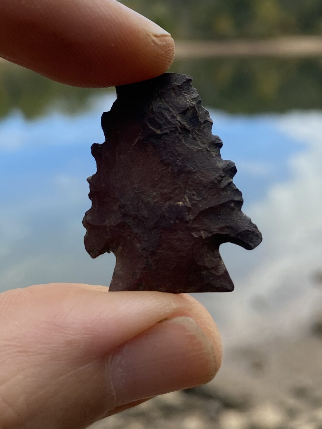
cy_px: 113
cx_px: 160
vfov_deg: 38.7
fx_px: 595
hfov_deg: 30.3
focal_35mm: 48
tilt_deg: -3.9
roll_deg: +0.5
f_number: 1.8
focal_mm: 4.25
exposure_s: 1/1808
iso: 32
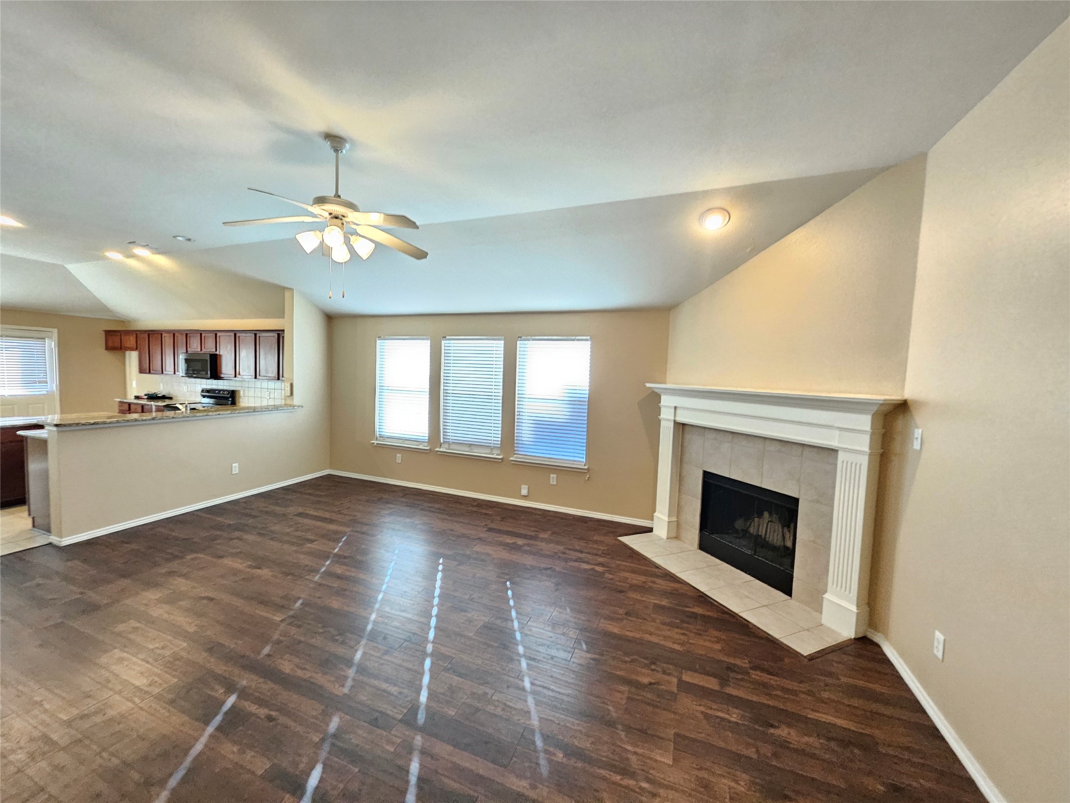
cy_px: 402
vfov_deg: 89.9
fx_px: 402
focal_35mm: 13
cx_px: 535
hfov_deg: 106.2
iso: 400
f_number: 2.2
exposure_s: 1/30
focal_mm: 1.74
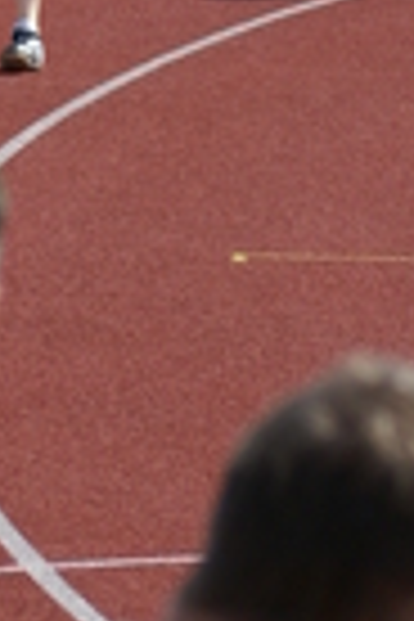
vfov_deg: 3.2
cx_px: 18
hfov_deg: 2.1
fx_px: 11125
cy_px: 18
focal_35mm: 645
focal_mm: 110
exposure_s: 1/400
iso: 125
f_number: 5
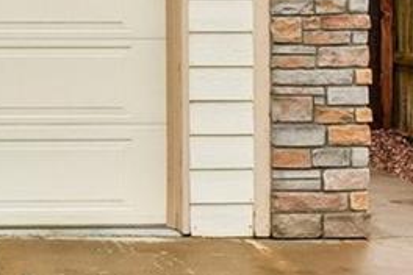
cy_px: -31
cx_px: -61
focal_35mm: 100
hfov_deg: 19.4
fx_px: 1147
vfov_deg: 13.4
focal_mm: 11
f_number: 8
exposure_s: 1/200
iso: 400
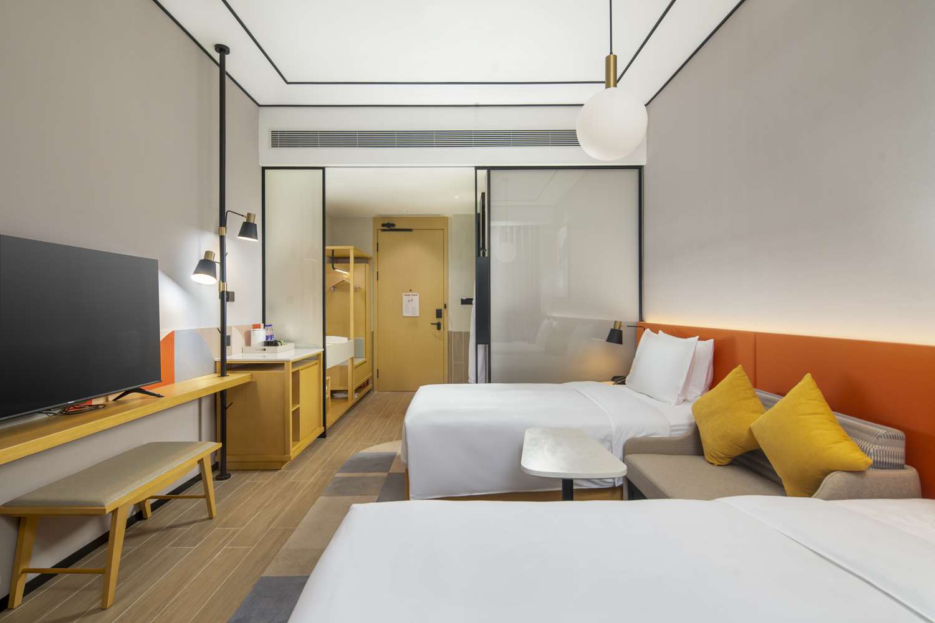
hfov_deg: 93.3
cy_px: 312
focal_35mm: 17
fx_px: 441
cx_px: 468
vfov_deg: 70.4
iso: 160
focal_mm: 17
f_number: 8
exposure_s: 1/25
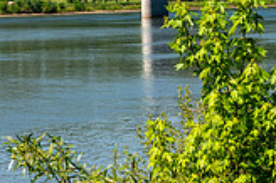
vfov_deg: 7.9
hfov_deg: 11.7
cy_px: -76
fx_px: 1302
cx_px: -103
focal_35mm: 170
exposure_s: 1/200
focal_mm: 48
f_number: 10
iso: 100
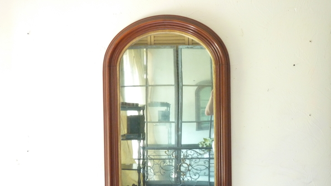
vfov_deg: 15.3
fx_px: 693
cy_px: 113
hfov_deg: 26.9
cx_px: 166
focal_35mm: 79
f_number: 4.1
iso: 400
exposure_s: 1/13
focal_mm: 11.9
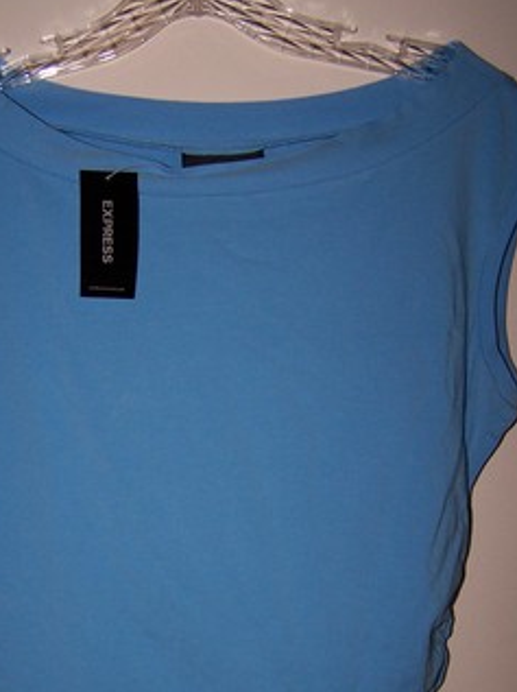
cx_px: 207
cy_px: 494
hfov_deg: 25.6
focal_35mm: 57
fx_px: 1137
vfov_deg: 33.3
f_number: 2.8
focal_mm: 6.3
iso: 140
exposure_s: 1/60
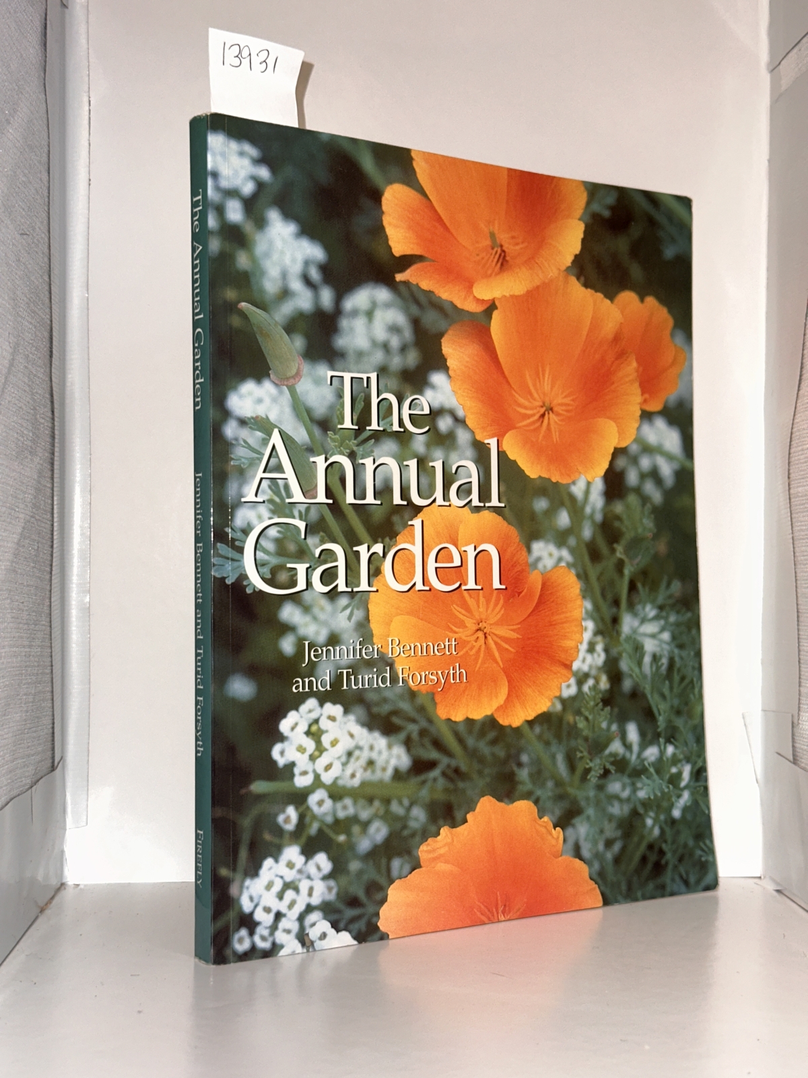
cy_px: 539
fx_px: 1494
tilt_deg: -2.8
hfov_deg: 30.3
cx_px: 404
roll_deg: -0.7
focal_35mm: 48
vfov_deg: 39.7
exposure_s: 1/60
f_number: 1.78
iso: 64
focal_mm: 6.86
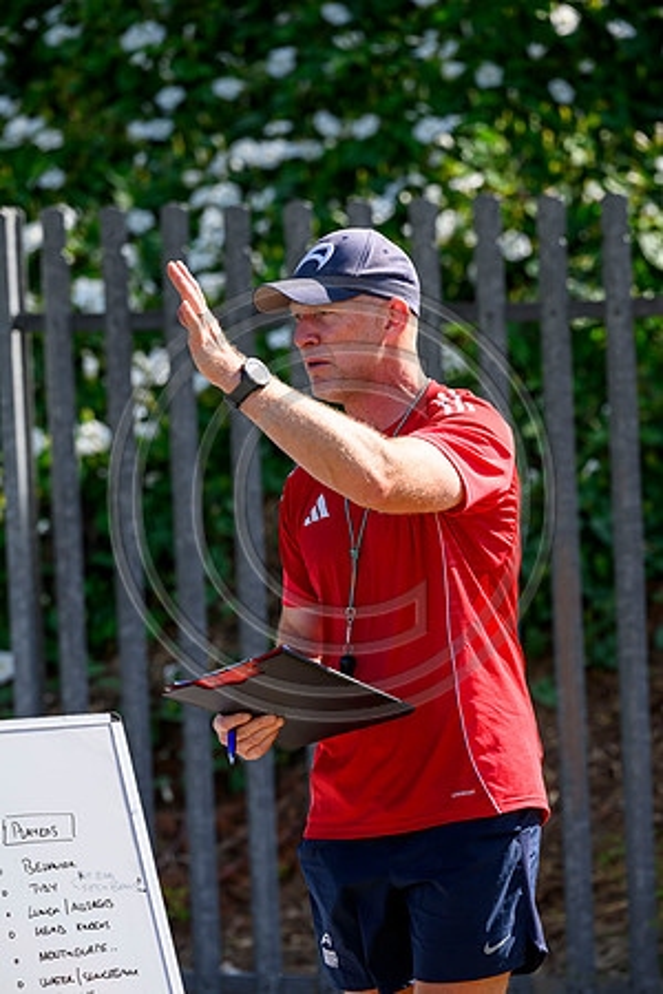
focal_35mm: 200
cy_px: 497
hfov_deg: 6.9
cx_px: 332
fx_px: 5525
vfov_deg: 10.3
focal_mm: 200
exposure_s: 1/1600
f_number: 5
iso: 500
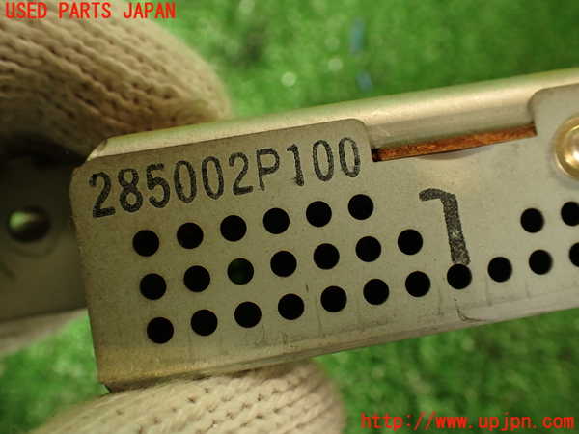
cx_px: 290
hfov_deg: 56.8
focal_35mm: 32
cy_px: 217
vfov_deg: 44.2
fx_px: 535
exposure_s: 1/60
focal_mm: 5.79
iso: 200
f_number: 2.4
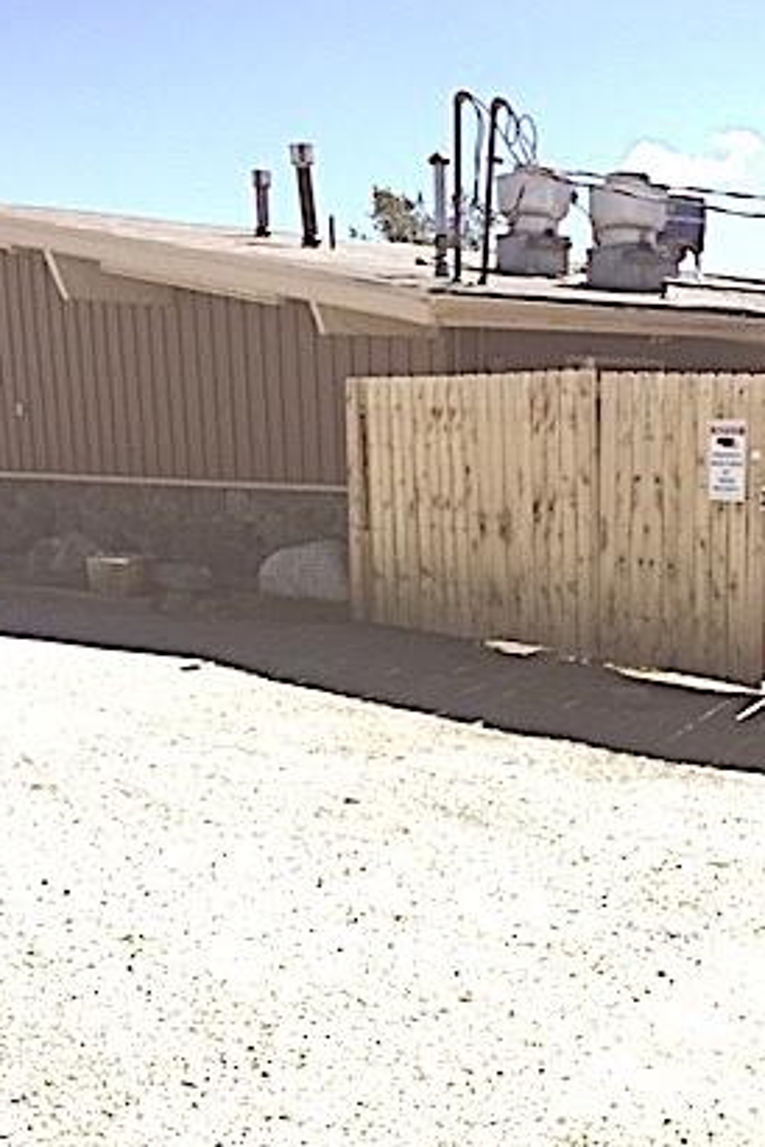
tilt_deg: -10.1
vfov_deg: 41.3
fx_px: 1498
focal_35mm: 47
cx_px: 592
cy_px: 779
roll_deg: +0.6
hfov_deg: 28.2
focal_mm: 4.15
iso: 32
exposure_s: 1/2326
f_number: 2.2
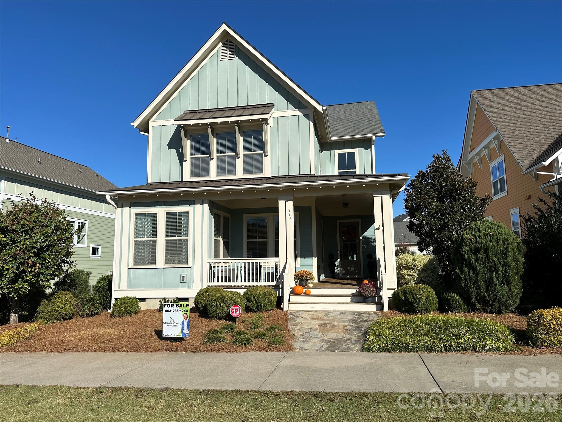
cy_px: 211
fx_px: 390
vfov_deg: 56.8
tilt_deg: +5.7
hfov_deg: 71.6
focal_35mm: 24
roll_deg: +0.7
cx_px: 281
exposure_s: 1/7042
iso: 80
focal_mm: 6.86
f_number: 1.78
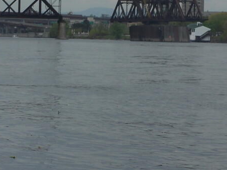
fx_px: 1738
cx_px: 154
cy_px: -1
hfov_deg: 7.5
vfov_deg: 5.6
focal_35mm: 265
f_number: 4.5
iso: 80
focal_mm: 19.4
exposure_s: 1/640
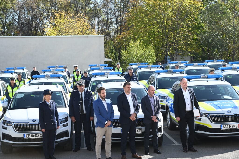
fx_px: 498
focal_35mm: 75
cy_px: 80
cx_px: 120
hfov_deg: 27.0
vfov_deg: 18.2
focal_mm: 75
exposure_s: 1/200
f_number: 6.3
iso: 160
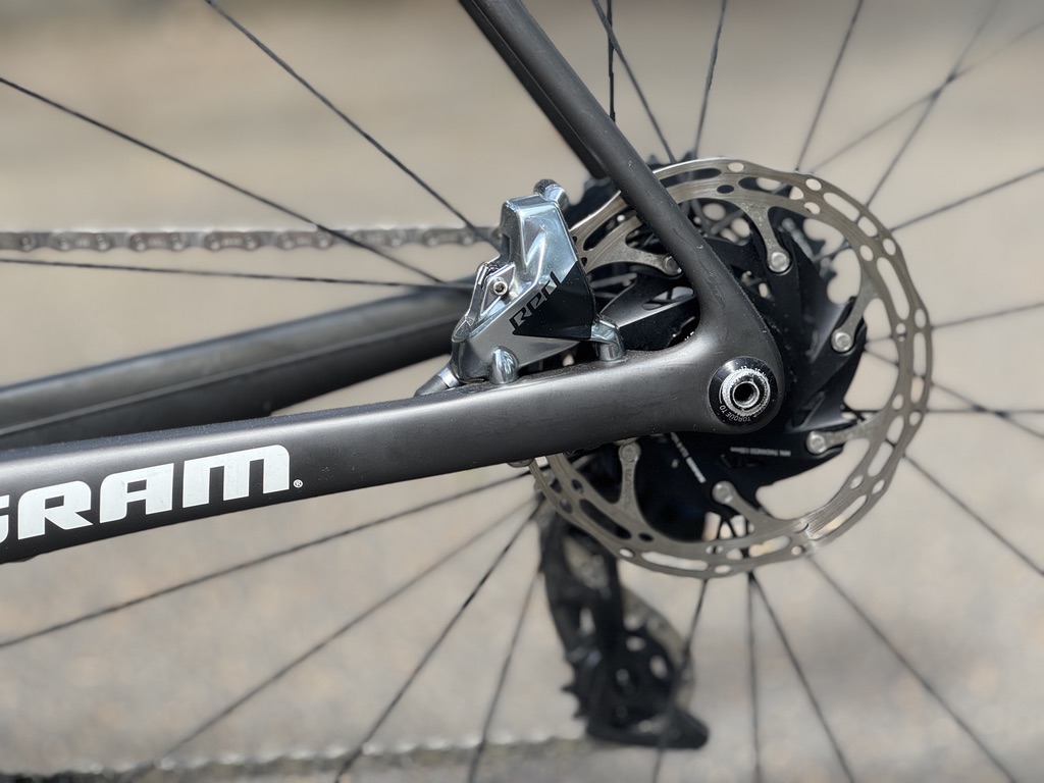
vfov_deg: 19.1
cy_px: 392
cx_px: 522
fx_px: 2322
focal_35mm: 77
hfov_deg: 25.3
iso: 25
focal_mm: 9
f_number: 2.8
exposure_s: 1/118
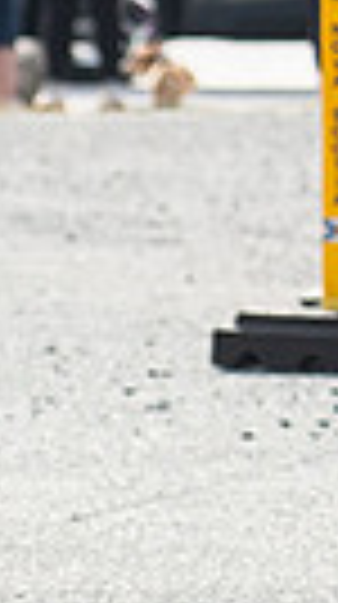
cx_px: 1217
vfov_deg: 3.3
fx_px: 10588
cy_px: -286
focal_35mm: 662
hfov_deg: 1.8
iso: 250
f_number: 4.5
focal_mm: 86
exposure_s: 1/1600
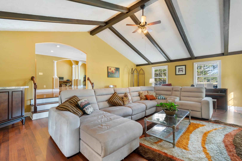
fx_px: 101
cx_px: 121
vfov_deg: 77.3
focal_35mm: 15
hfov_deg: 100.4
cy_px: 80
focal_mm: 10
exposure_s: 1/3
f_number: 4.5
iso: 100
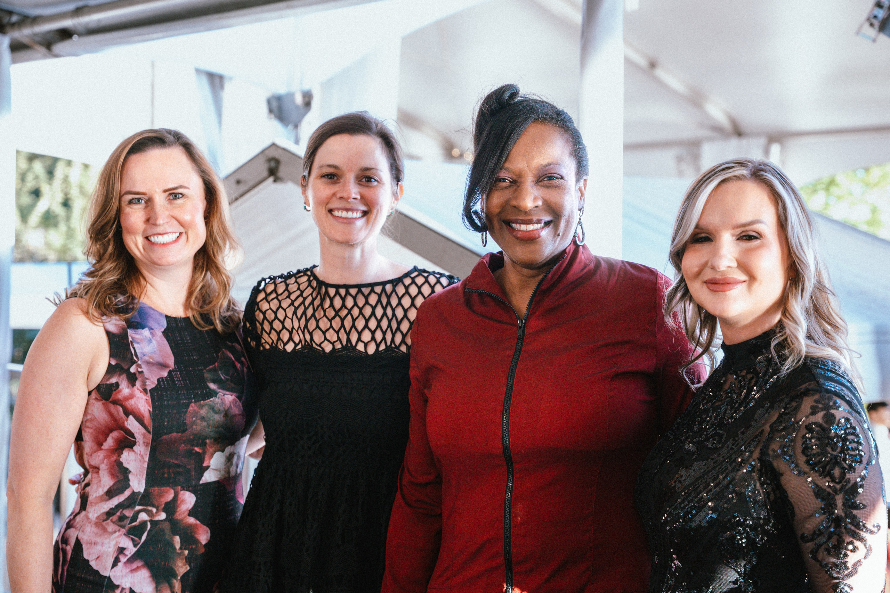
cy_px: 288
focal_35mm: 59
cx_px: 458
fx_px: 1451
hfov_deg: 34.1
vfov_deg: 23.1
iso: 800
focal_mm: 57.1
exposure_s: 1/200
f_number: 4
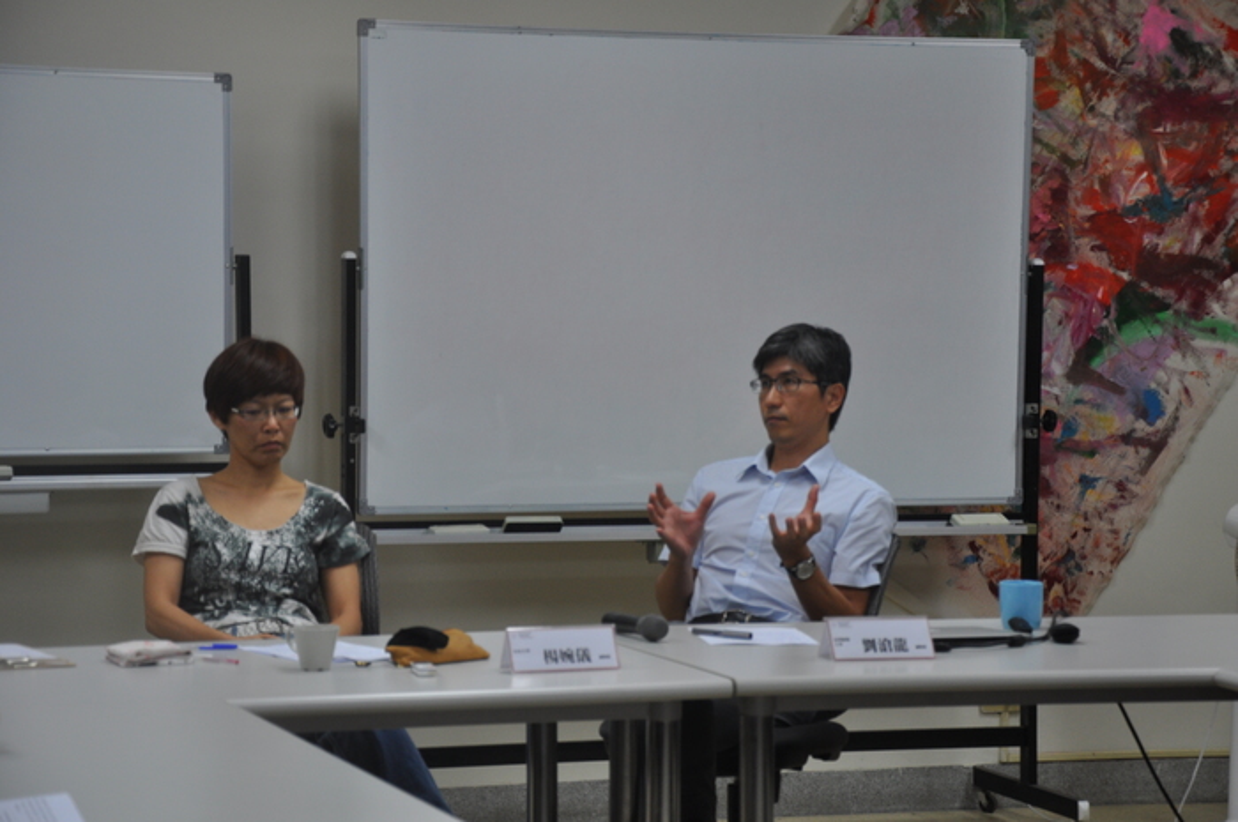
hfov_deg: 20.6
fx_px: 3400
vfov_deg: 13.8
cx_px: 619
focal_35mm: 99
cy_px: 411
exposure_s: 1/60
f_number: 5.3
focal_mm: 66
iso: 450
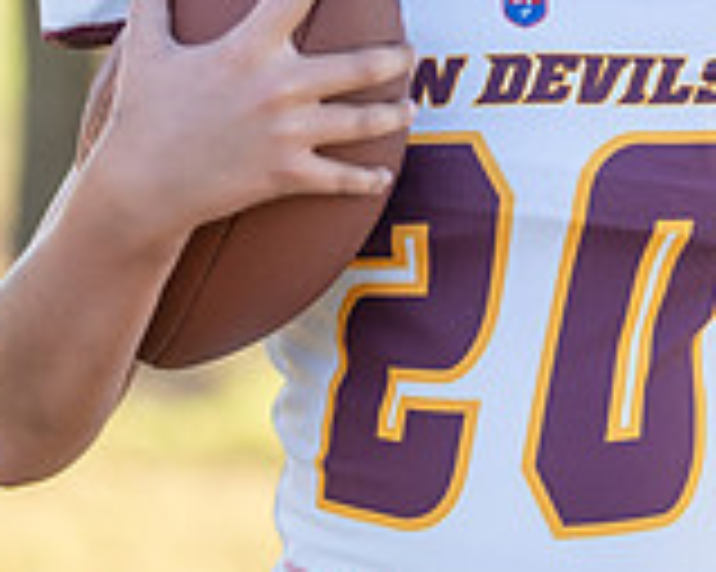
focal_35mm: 193
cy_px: 71
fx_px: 4087
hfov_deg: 10.0
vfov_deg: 8.0
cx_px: 629
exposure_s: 1/1250
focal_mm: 50
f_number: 1.2
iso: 100
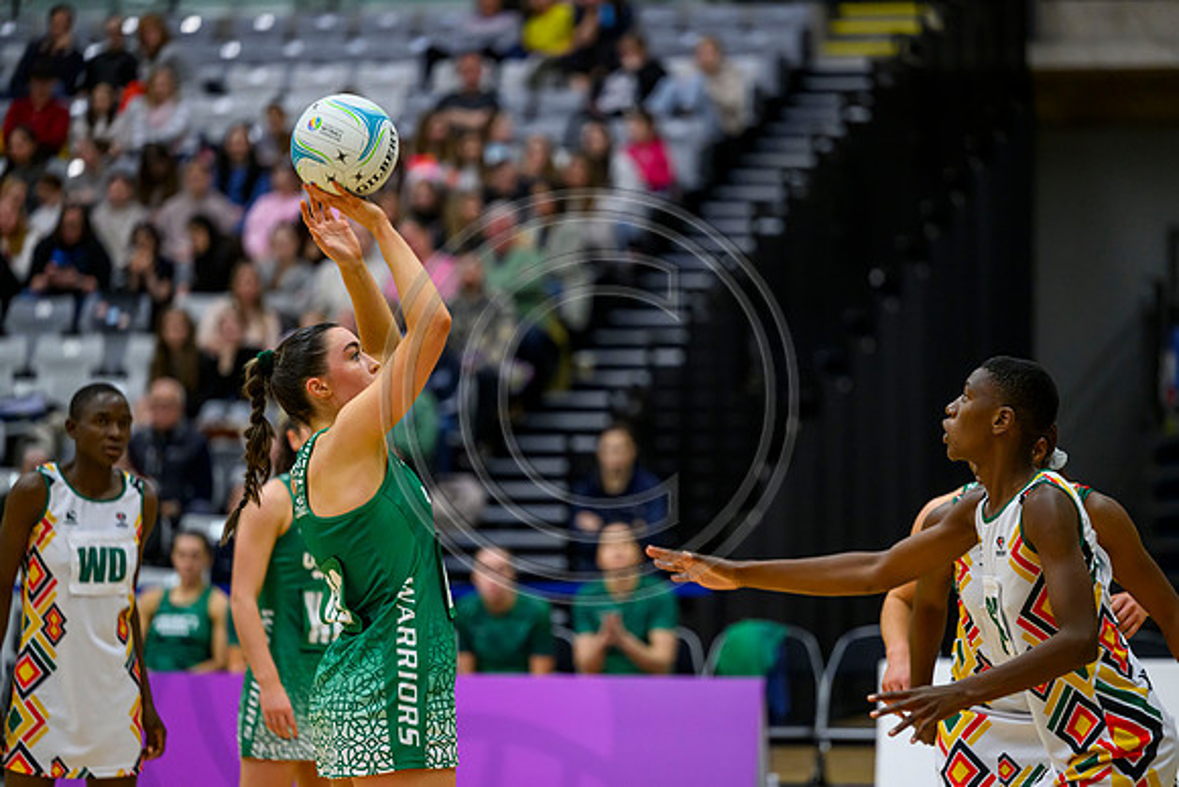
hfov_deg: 12.2
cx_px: 590
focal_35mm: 168
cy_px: 394
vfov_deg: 8.2
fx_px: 5514
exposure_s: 1/1000
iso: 4000
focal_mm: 165
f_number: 2.8
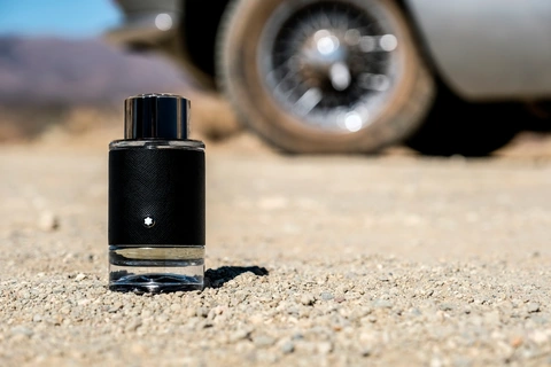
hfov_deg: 24.5
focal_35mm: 83
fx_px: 1270
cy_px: 184
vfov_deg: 16.5
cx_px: 276
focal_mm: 55
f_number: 4.5
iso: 200
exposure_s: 1/1600
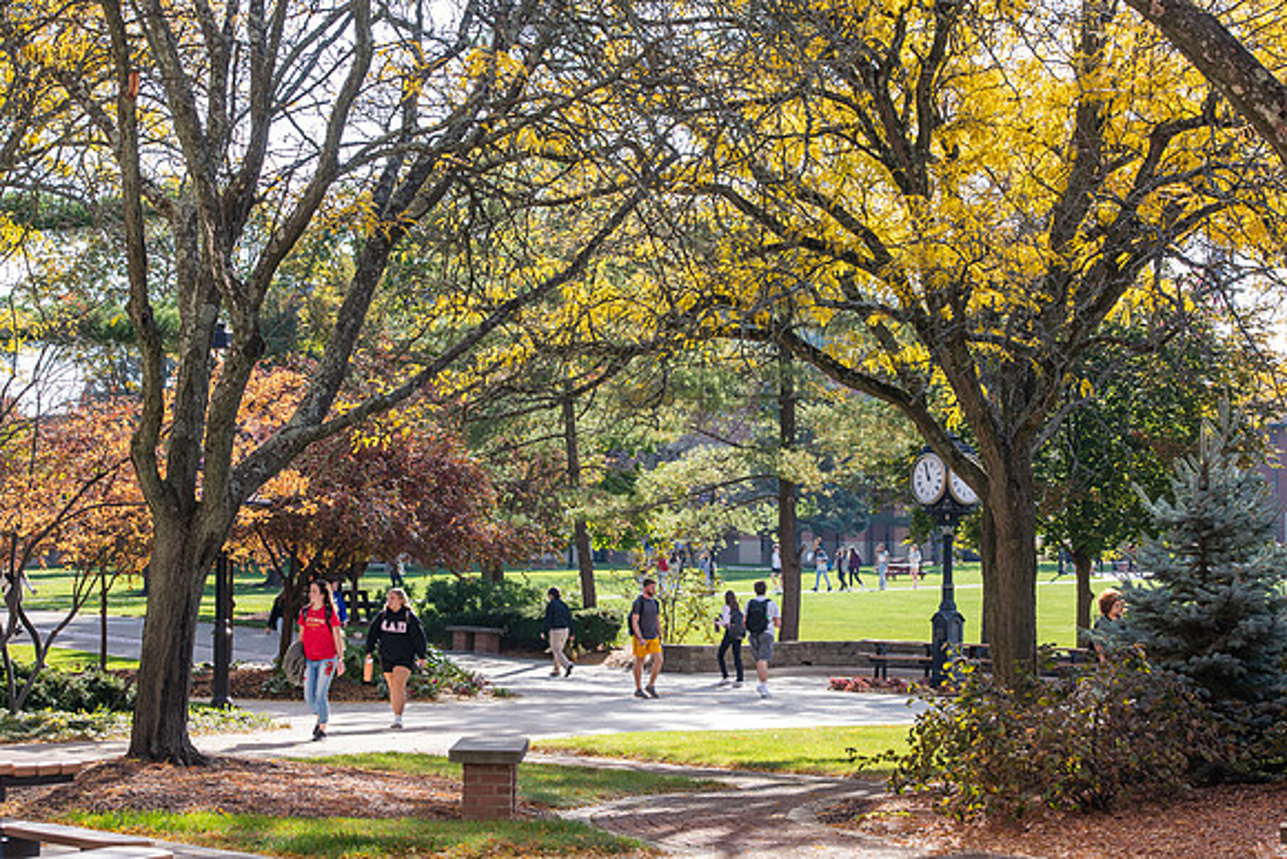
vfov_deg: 16.7
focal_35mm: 82
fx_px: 2932
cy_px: 430
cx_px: 644
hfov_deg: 24.8
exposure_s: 1/250
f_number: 8
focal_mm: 82
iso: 400
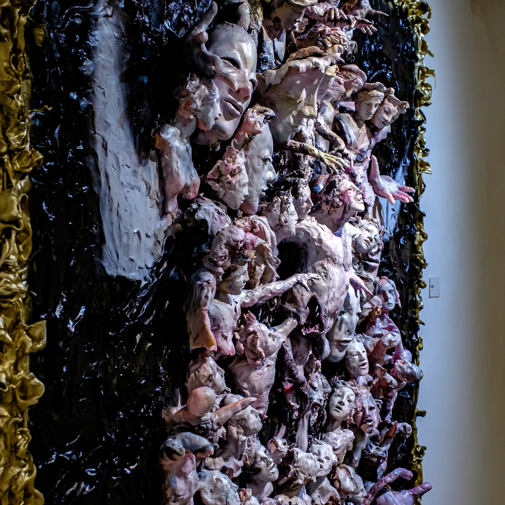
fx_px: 941
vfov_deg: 29.9
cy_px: 316
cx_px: 322
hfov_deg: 29.9
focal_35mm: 57
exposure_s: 1/180
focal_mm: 23
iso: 400
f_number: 5.6
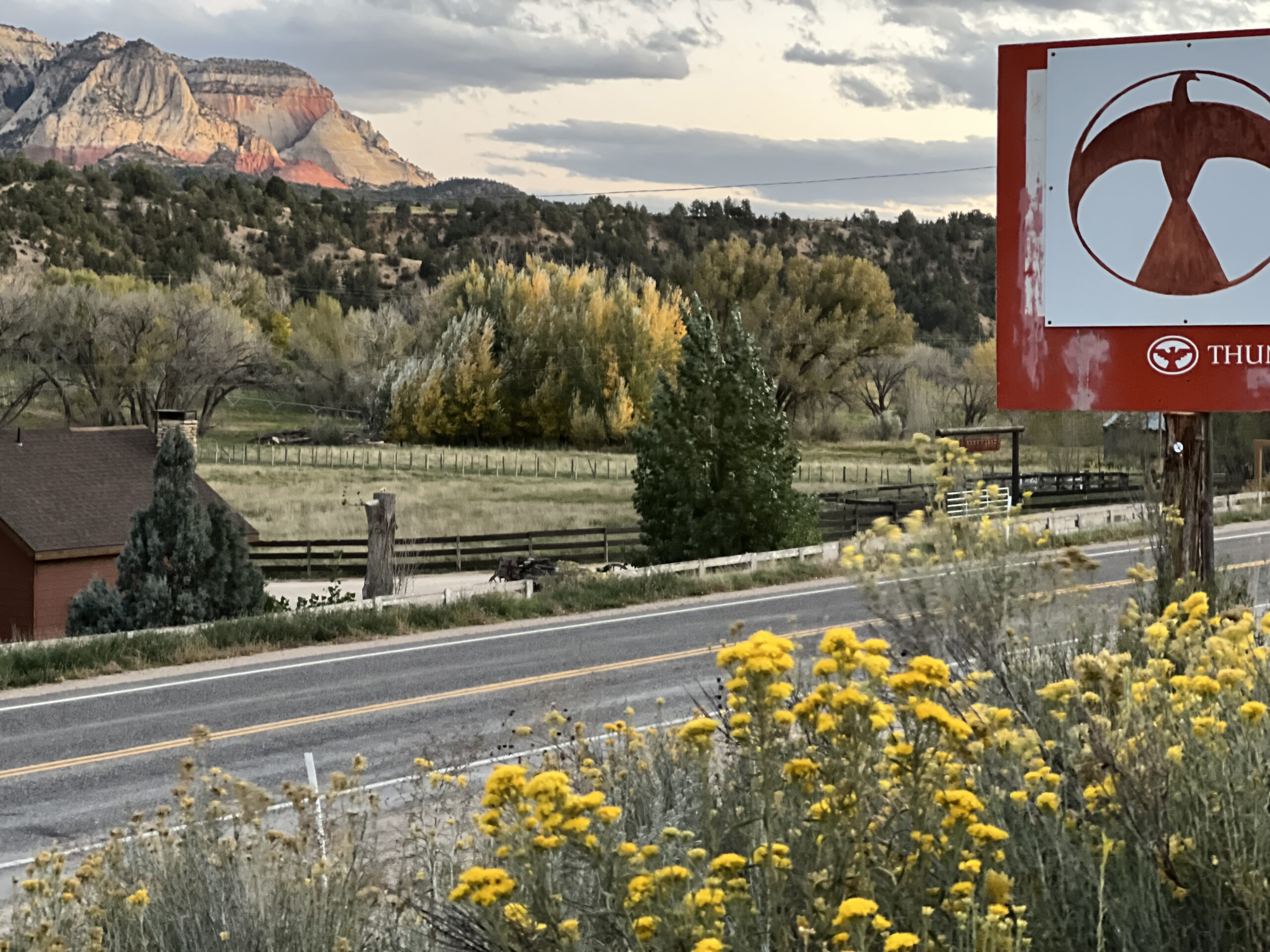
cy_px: 476
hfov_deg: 25.3
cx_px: 635
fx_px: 2825
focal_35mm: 77
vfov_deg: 19.1
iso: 640
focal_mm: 9
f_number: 2.8
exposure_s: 1/15
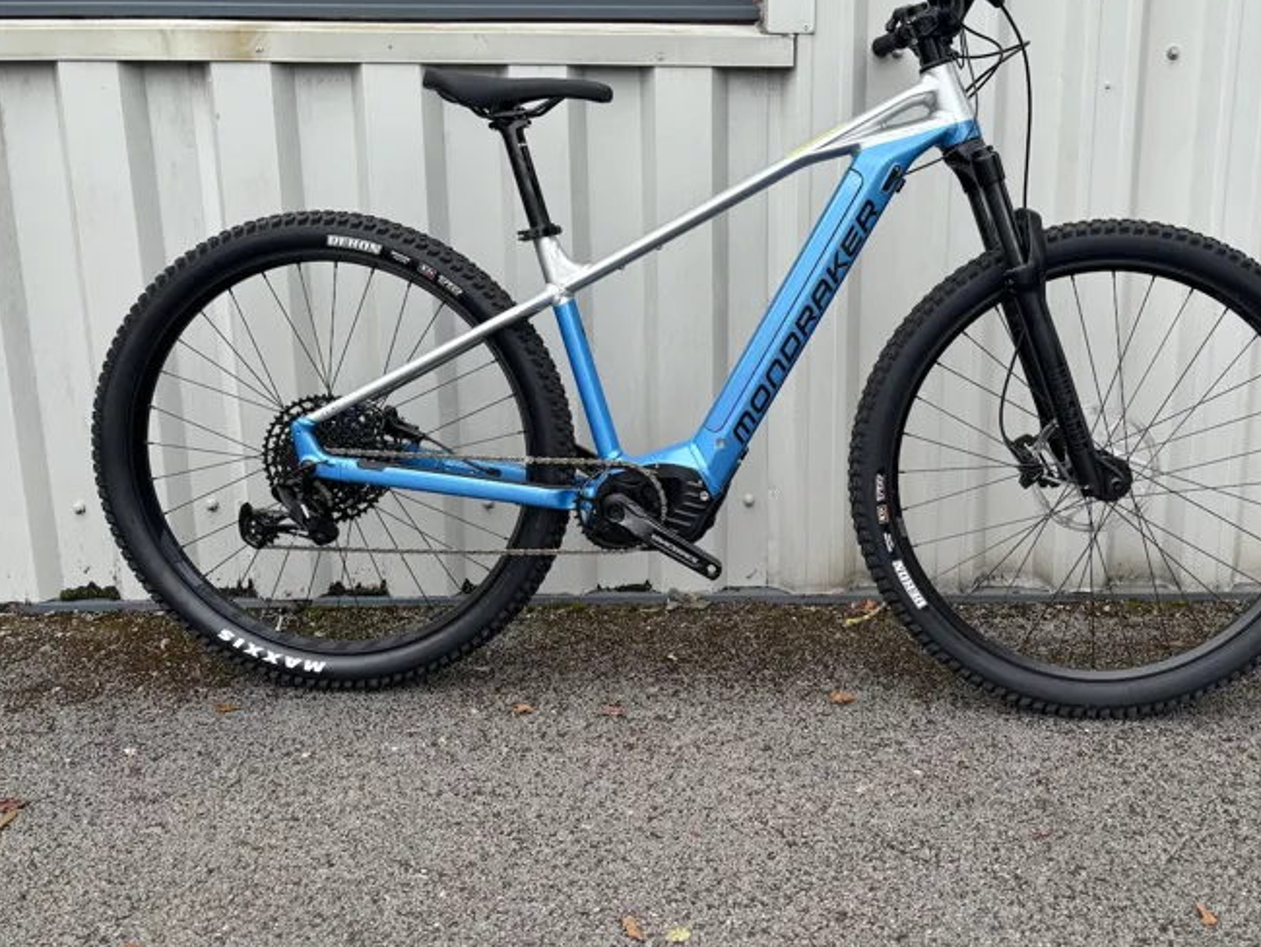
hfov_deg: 56.4
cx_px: 753
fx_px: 1166
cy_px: 415
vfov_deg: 44.1
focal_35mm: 32
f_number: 1.6
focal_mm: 5.96
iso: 50
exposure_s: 1/851
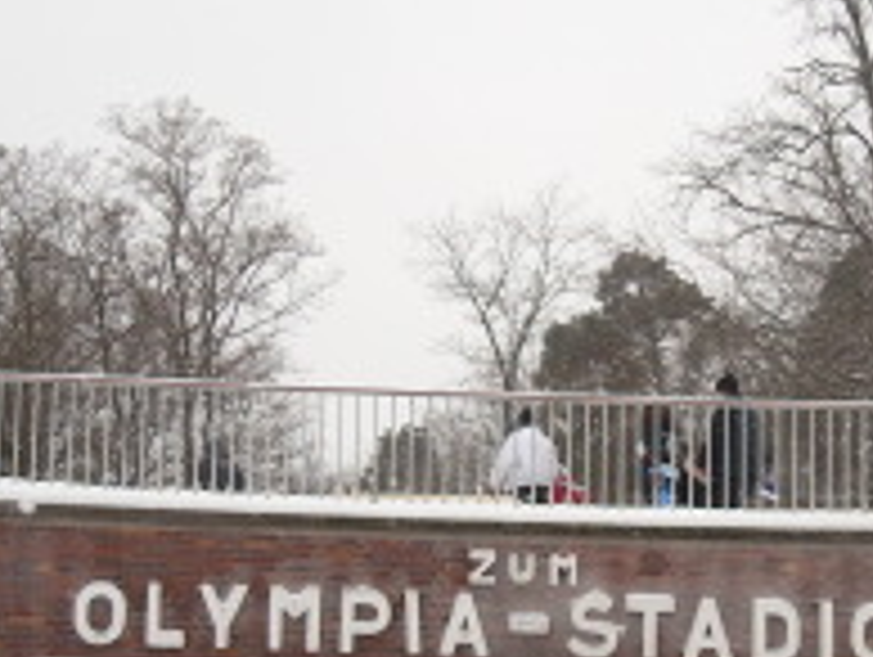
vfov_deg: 16.4
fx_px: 2273
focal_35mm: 90
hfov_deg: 21.7
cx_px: 500
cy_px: 448
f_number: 2.8
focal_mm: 5.7
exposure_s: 1/168
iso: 64
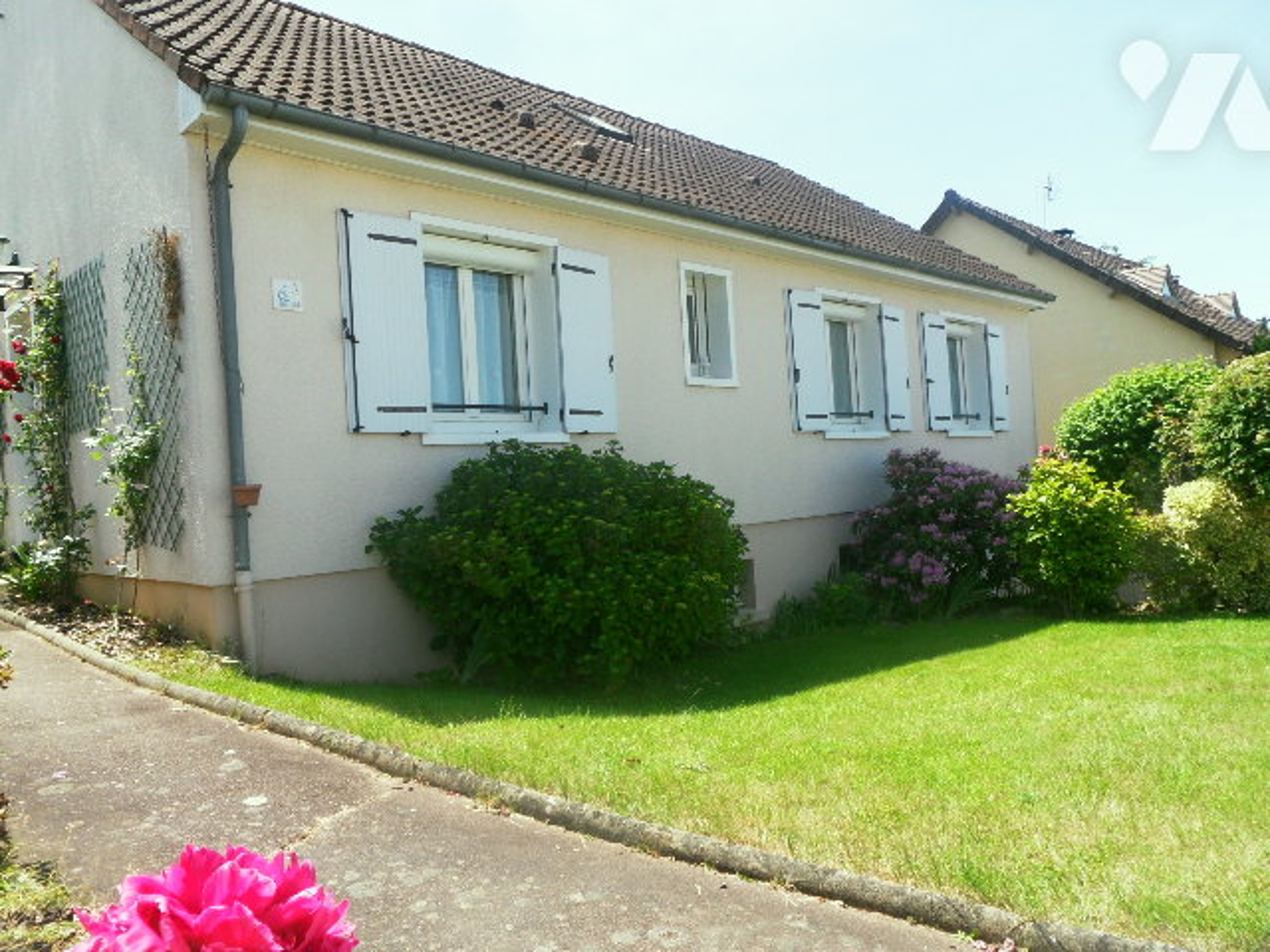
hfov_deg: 71.6
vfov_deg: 56.8
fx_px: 881
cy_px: 476
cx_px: 635
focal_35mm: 24
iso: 80
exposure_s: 1/250
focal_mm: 3.9
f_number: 4.6
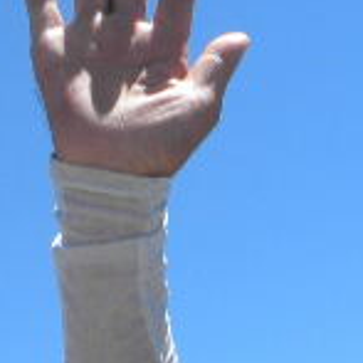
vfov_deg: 9.8
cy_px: 537
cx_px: 440
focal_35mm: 173
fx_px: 2052
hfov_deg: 10.0
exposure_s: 1/71.5
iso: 64
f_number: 10
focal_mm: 6.6
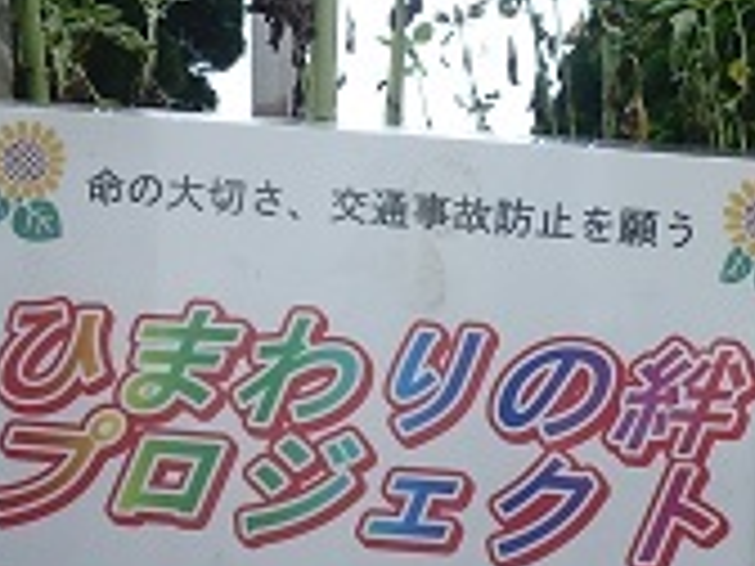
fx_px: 1091
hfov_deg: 35.6
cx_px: 697
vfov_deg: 28.8
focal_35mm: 50
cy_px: 404
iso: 125
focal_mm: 3.7
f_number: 3.5
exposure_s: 1/500
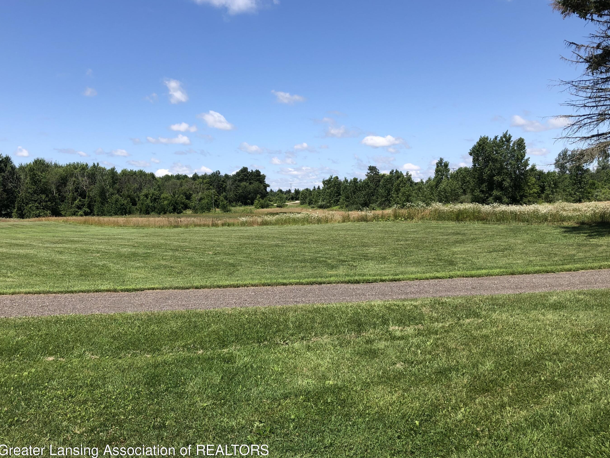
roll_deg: -0.6
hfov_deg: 58.3
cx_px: 288
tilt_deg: -1.4
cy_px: 220
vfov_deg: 45.4
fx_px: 546
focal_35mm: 31
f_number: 1.8
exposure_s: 1/2183
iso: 20
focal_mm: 3.99
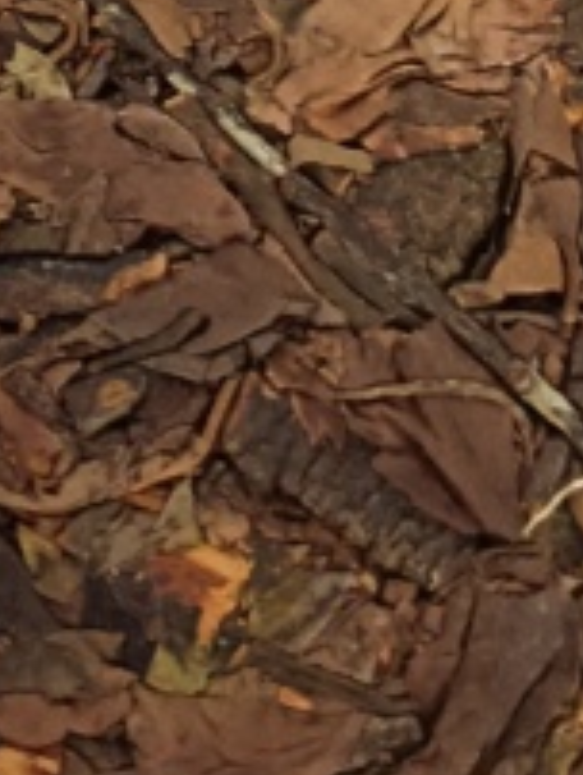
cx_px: 322
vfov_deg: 13.9
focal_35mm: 137
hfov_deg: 10.8
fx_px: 3070
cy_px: -213
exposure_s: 1/25
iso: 2232
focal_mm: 3.96
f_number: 1.8
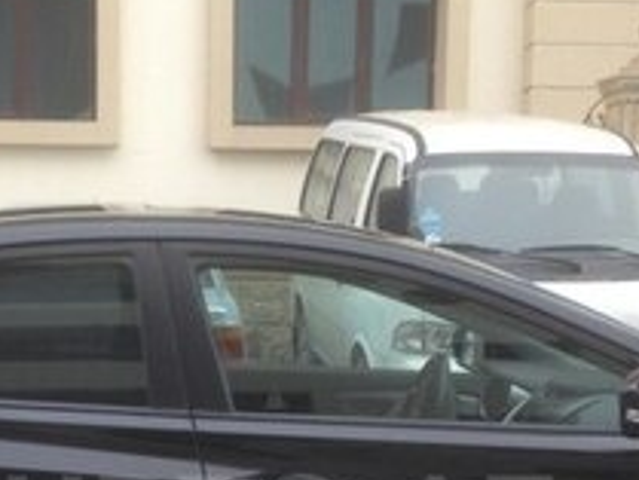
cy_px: 521
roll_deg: -2.3
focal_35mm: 104
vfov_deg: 14.0
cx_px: 242
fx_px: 1921
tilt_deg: -9.4
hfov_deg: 18.9
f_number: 2.4
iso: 64
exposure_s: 1/40
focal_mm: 4.12
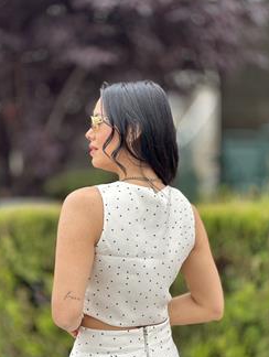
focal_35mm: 98
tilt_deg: -2.5
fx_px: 1013
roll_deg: -0.6
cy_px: 201
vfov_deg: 20.0
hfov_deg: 15.1
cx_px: 115
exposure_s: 1/121
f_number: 2.8
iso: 25
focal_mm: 9
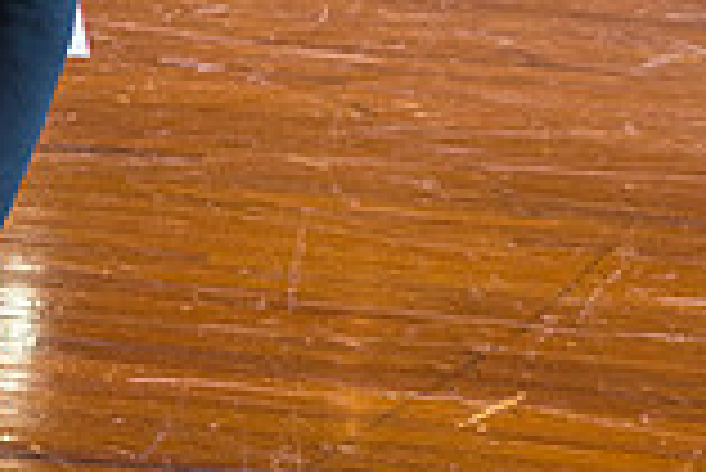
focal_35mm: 192
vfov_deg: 7.0
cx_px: -45
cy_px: -290
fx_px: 3769
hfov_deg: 10.6
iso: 800
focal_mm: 52
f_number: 5.6
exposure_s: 1/160
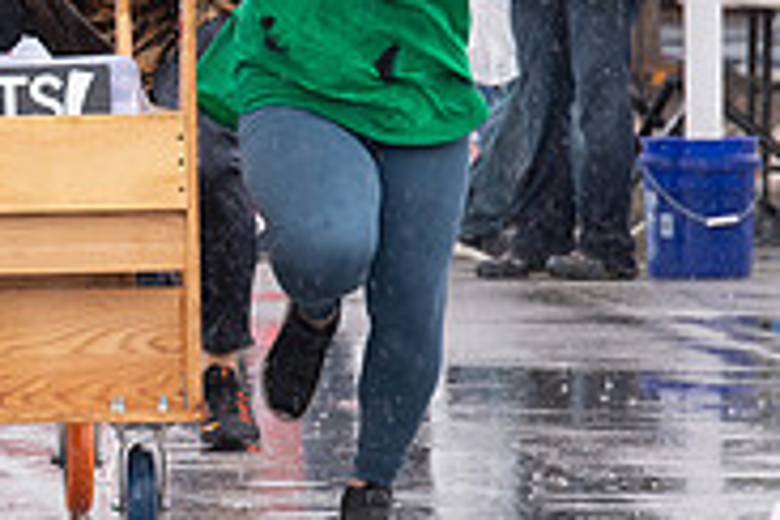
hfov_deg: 2.3
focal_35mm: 878
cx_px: -48
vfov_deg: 1.6
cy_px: 219
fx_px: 19022
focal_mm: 200
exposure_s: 1/400
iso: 800
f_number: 7.1
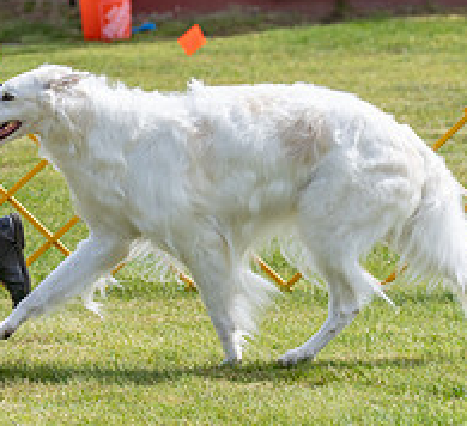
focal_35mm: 361
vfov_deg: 4.6
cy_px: 27
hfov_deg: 5.1
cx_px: 45
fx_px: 5275
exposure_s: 1/1000
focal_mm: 111
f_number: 3.5
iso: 100
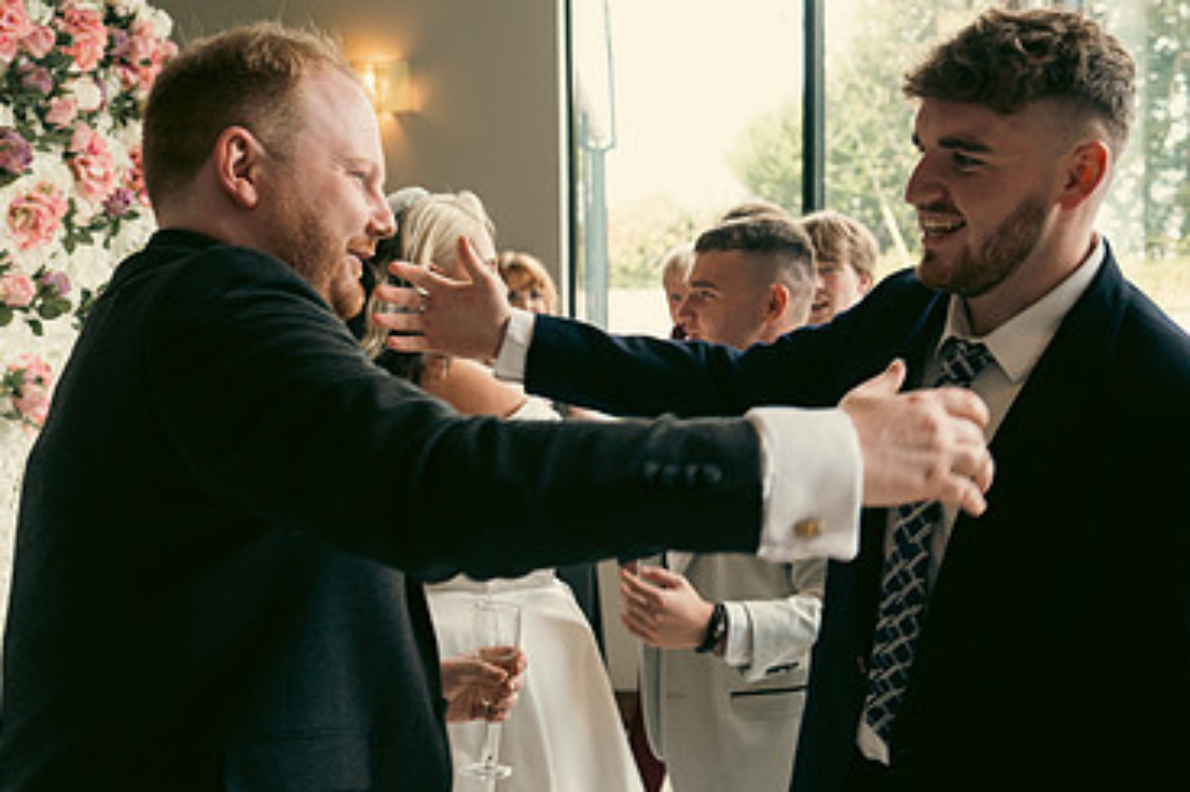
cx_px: 724
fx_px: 1355
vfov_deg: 32.4
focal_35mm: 41
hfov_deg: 47.1
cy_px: 496
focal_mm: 26
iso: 500
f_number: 3.5
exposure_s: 1/160
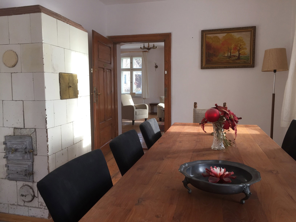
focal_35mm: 29
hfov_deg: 61.7
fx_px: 248
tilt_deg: -5.6
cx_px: 148
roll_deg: +0.5
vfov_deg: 48.2
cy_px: 111
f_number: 2.2
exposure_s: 1/60
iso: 40
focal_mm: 4.15
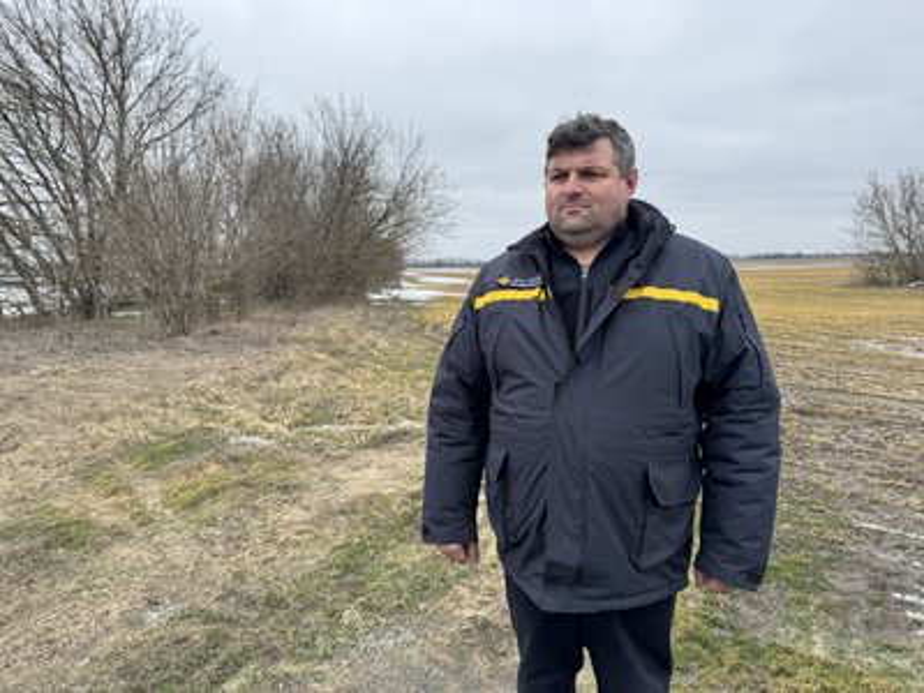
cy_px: 346
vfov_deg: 56.8
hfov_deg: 71.6
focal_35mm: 24
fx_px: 641
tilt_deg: -6.8
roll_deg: +0.3
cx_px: 462
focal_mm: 6.76
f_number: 1.78
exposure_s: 1/900
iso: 80
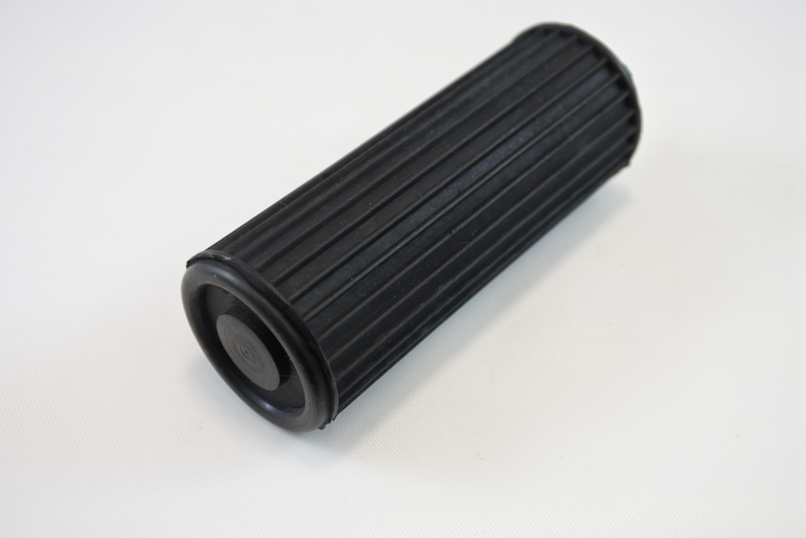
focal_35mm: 44
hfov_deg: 44.5
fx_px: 985
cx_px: 403
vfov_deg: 30.5
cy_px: 269
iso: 400
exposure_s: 1/125
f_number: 4.5
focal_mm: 16.5
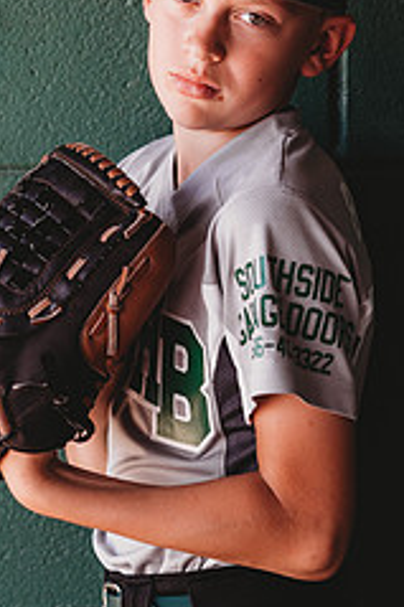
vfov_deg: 12.8
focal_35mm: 160
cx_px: 236
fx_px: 2697
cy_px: 104
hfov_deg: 8.6
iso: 200
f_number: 2.8
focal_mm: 85
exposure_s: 1/250
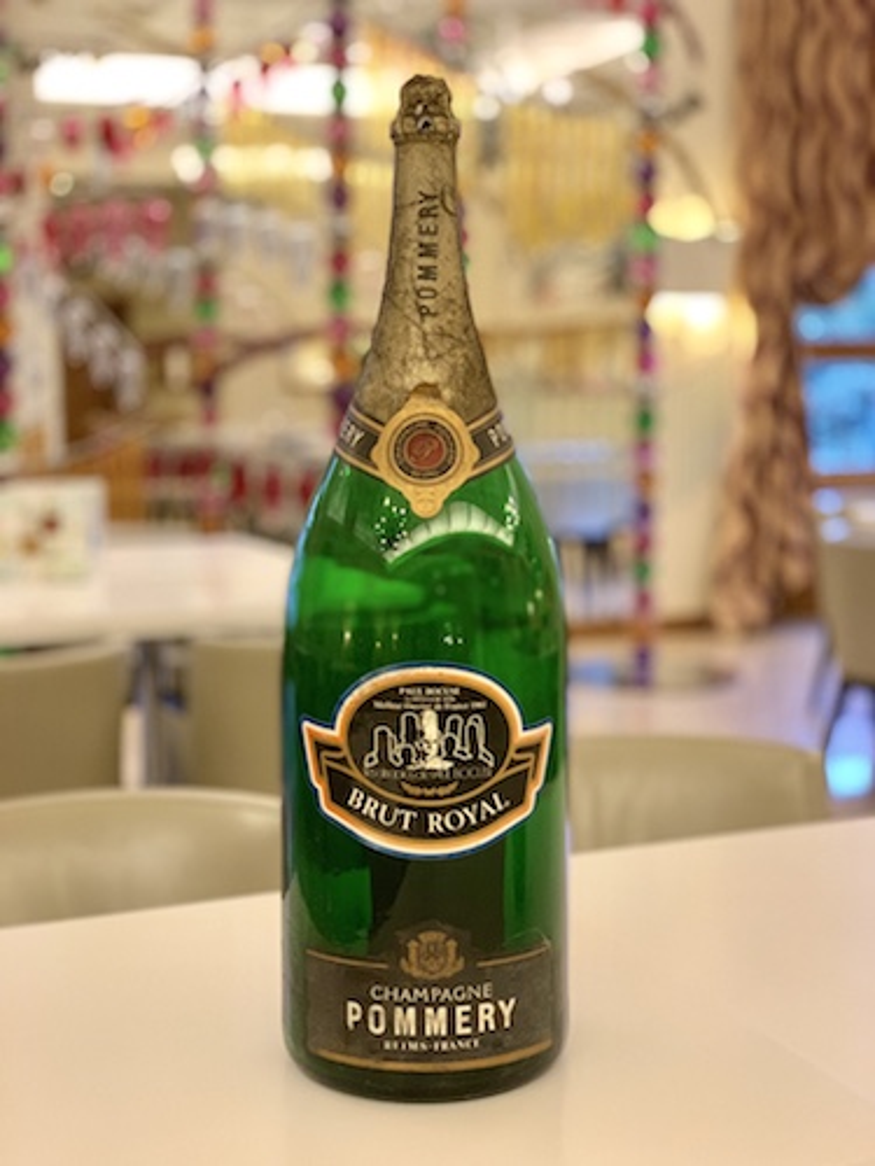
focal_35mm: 52
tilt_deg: -6.2
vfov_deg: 36.8
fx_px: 1753
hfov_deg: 28.0
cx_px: 438
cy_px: 583
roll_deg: +0.2
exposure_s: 1/33
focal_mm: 6
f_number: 2.4
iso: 400
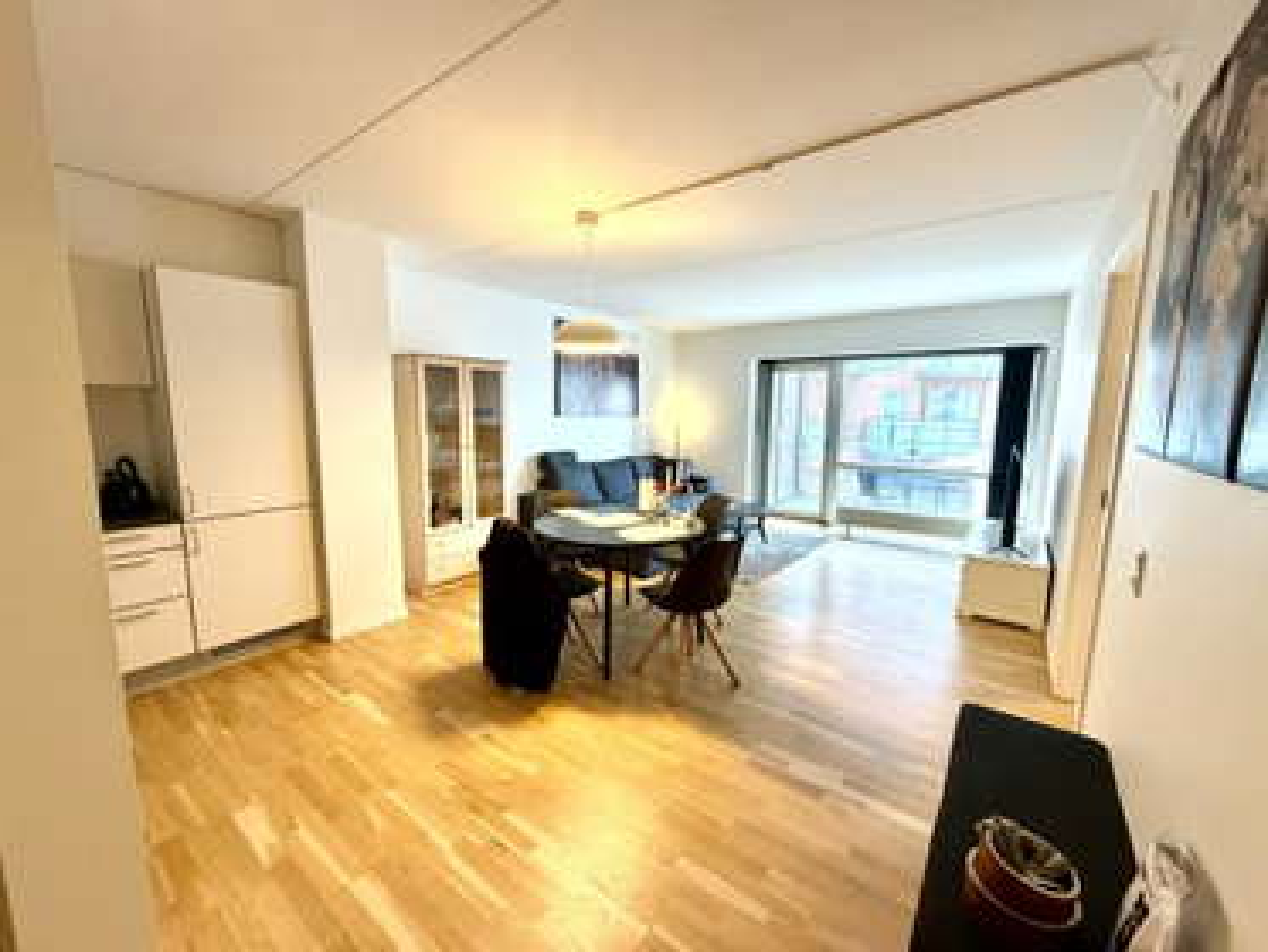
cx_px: 634
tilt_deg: -6.8
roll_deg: +0.0
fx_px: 513
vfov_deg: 85.7
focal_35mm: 14
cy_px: 476
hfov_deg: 102.0
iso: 320
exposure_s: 1/50
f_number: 2.2
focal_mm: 2.22
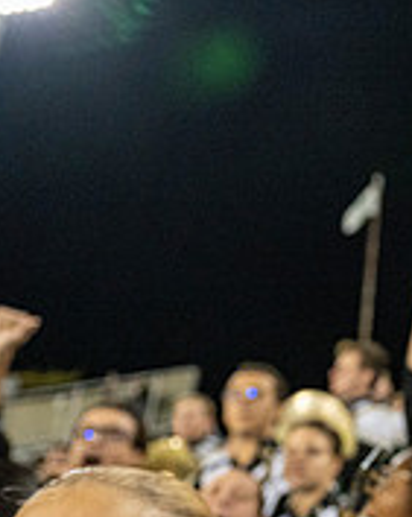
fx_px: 1131
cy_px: 276
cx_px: 684
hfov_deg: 17.6
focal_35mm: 74
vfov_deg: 25.8
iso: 2000
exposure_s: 1/500
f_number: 3.2
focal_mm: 24
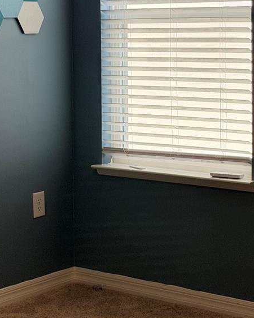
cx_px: 166
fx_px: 939
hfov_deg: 15.4
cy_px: 108
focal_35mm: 100
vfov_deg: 19.1
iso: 64
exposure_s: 1/478
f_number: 1.78
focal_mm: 6.76
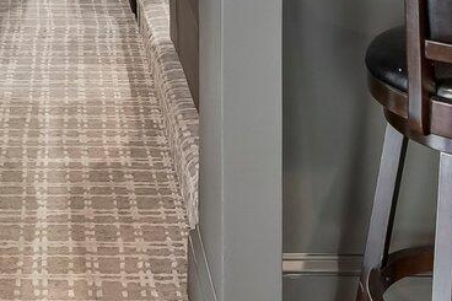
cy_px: -294
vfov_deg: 14.6
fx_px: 979
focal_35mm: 78
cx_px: 56
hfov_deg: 25.3
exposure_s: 1/2
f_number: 8
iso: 400
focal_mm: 14
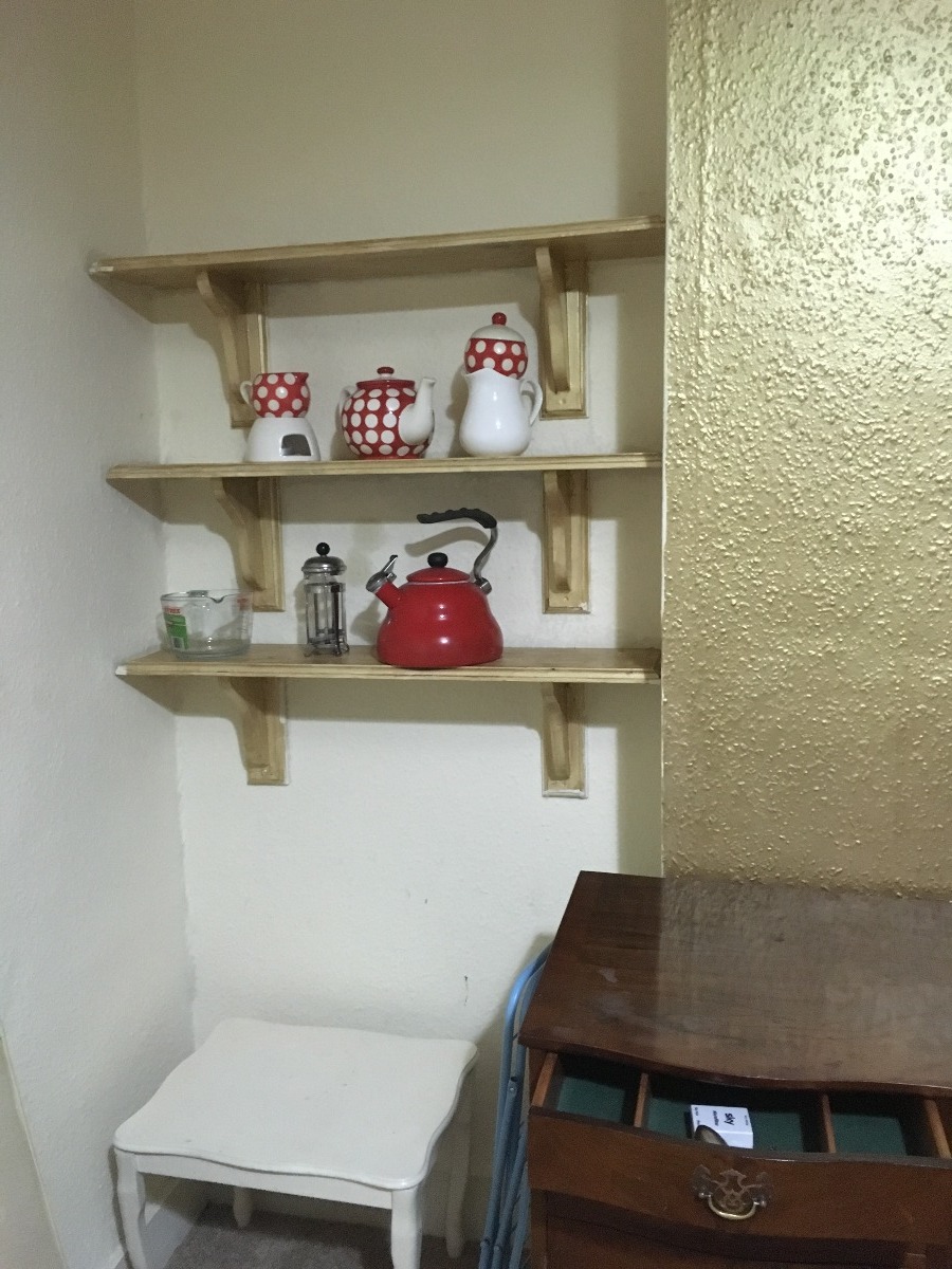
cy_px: 634
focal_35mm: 29
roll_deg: +1.0
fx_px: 1063
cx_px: 476
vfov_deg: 61.7
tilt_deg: -11.1
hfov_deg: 48.2
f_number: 2.2
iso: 320
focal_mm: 4.15
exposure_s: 1/17
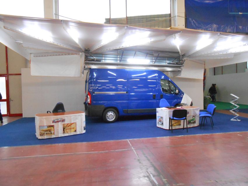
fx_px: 186
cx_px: 124
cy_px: 93
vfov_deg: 53.1
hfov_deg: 67.3
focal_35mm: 26
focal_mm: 4.6
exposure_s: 1/40
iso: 800
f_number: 3.5
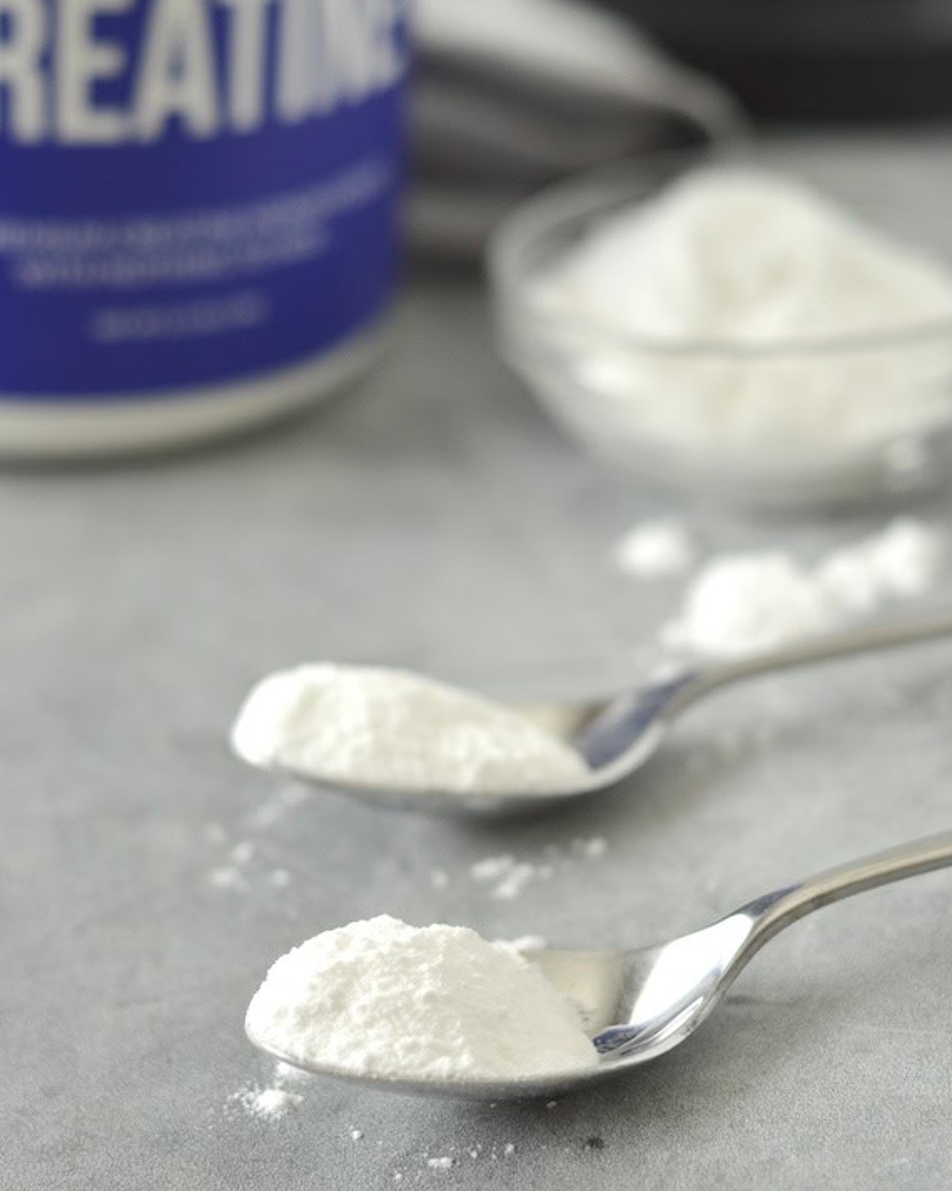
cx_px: 484
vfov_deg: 21.5
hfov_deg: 17.3
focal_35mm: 89
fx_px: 3136
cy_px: 580
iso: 560
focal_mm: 50
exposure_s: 1/500
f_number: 2.8
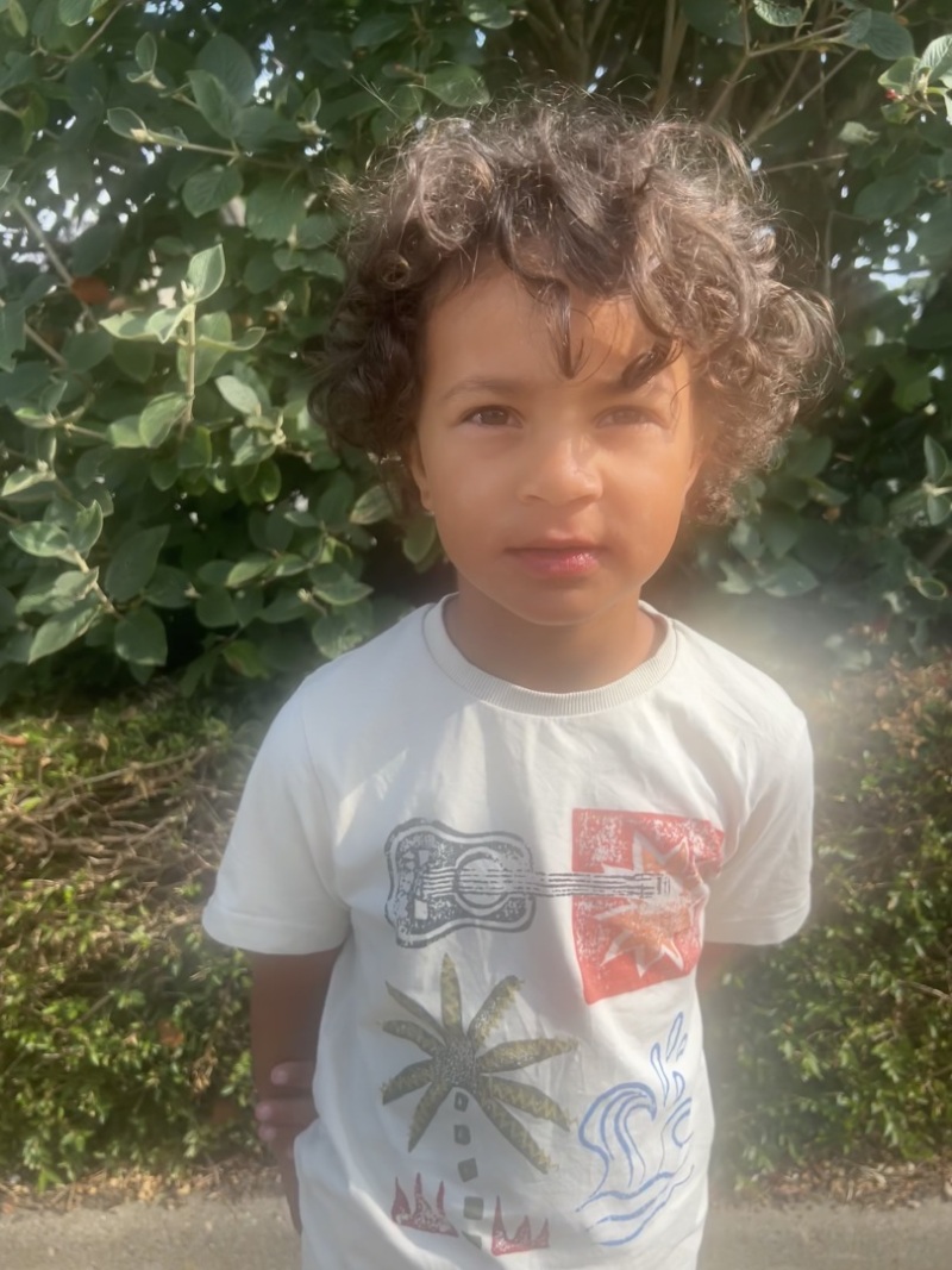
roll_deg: +0.7
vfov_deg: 67.3
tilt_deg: -11.6
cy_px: 635
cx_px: 476
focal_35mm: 26
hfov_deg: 53.1
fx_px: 954
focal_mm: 5.7
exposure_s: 1/1395
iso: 50
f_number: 1.5
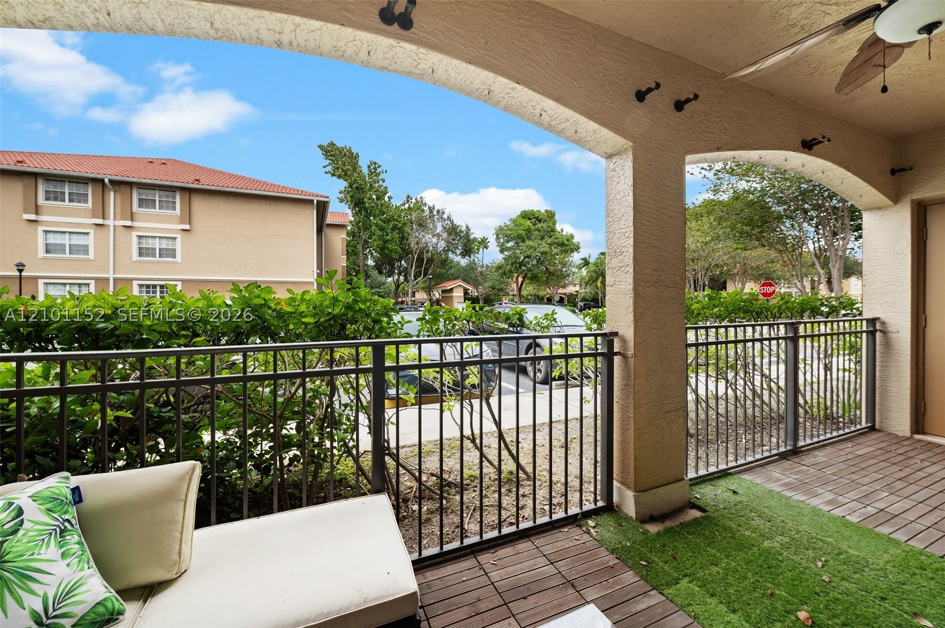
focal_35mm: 14
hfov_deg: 104.3
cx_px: 472
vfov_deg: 81.1
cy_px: 314
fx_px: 367
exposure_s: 1/50
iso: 200
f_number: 8
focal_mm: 14
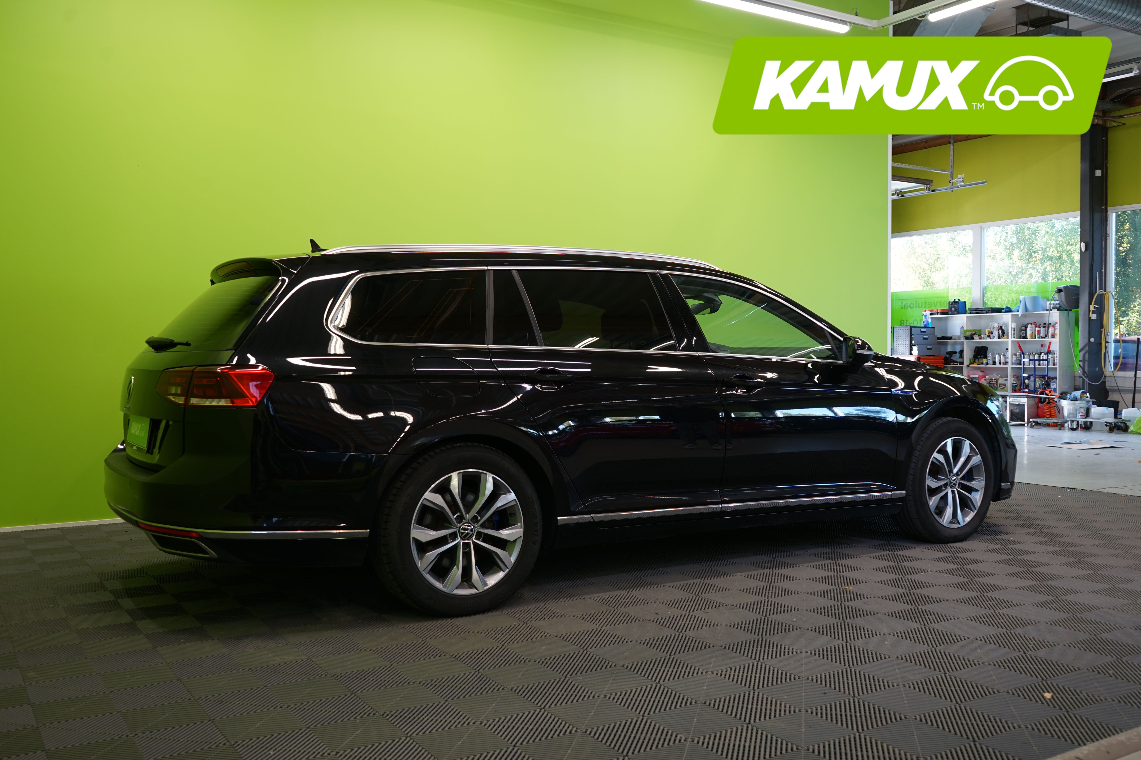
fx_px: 1014
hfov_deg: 58.7
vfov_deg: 41.1
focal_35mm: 32
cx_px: 570
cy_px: 380
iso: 400
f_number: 5.6
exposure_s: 1/30
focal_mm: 32
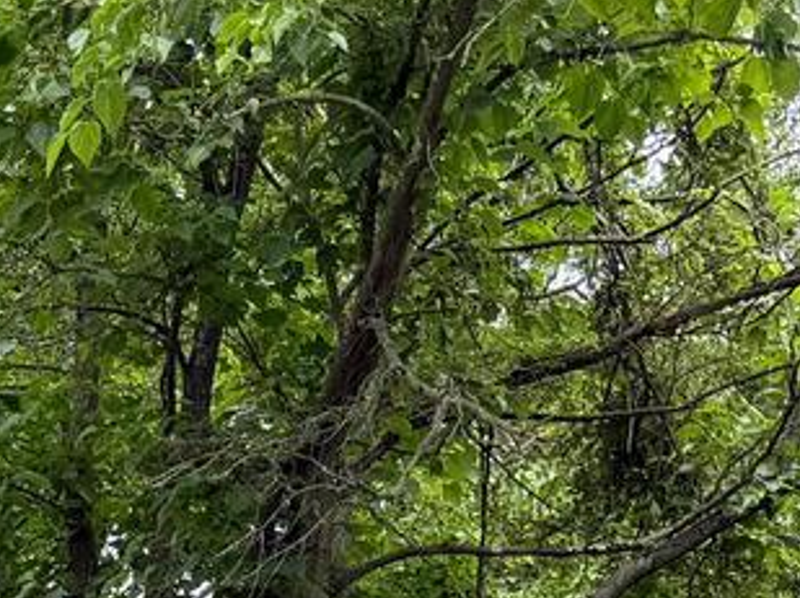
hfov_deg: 16.6
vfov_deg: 11.5
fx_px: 2585
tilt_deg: +4.1
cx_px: -233
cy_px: 1297
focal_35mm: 112
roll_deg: +1.4
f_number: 1.78
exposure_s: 1/1271
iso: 80
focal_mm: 6.76
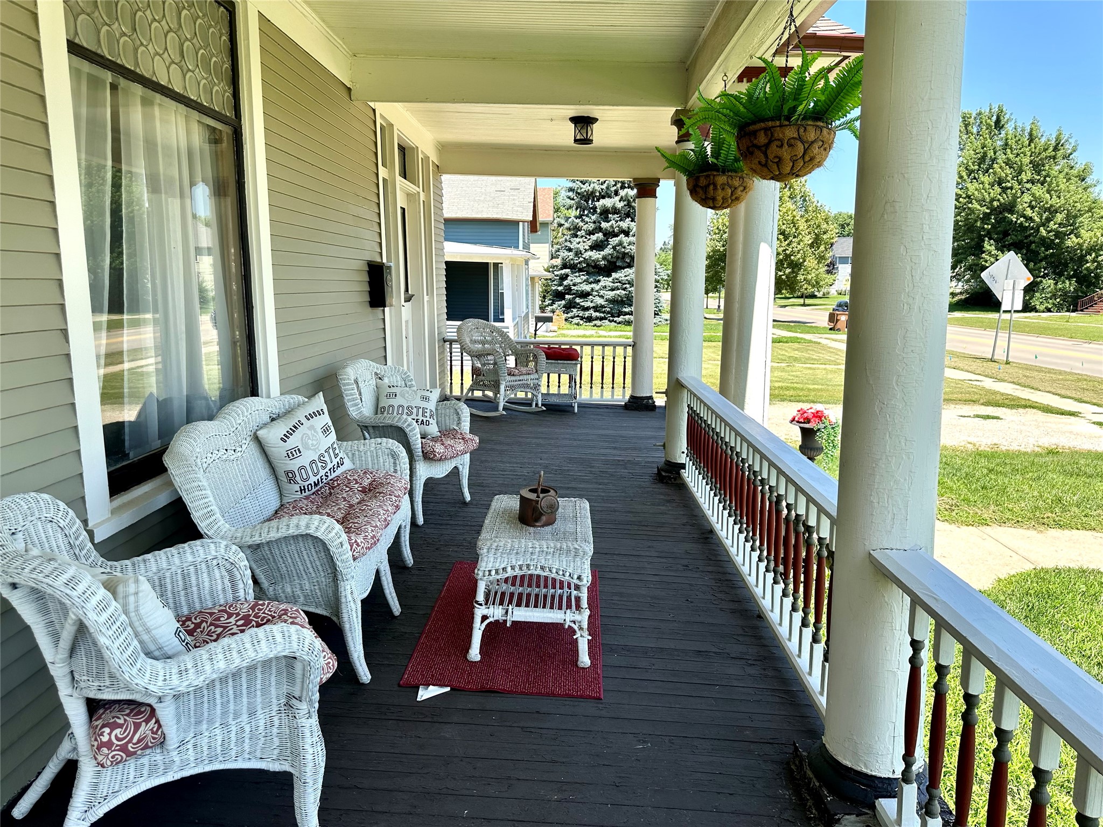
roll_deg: +0.1
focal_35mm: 24
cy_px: 414
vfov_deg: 56.8
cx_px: 552
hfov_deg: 71.6
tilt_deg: -9.1
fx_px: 765
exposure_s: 1/1272
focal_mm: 6.86
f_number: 1.78
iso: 80
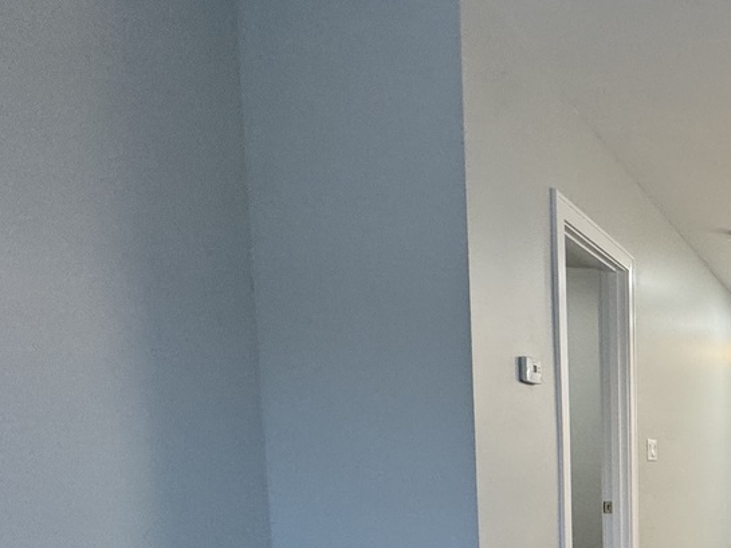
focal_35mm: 37
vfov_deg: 34.7
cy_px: 561
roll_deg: -1.9
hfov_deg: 37.2
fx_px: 782
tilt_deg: -6.5
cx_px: 891
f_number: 2.2
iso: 200
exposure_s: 1/120
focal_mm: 2.22
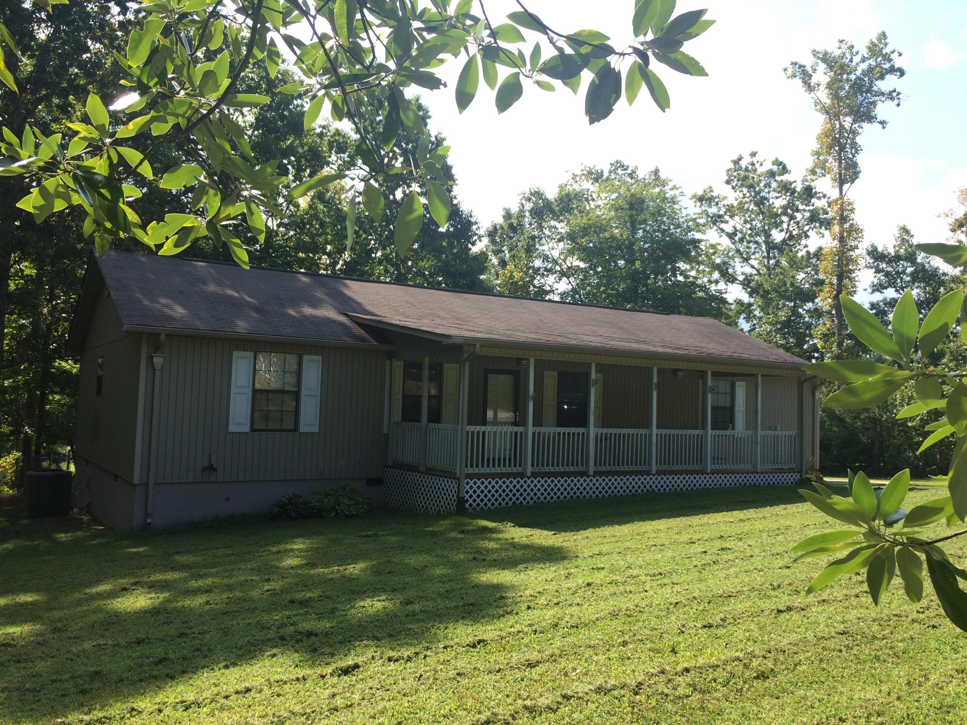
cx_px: 484
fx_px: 810
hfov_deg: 61.7
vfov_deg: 48.2
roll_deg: -0.1
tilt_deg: +1.8
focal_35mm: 29
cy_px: 362
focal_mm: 4.15
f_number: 2.2
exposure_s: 1/954
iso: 32
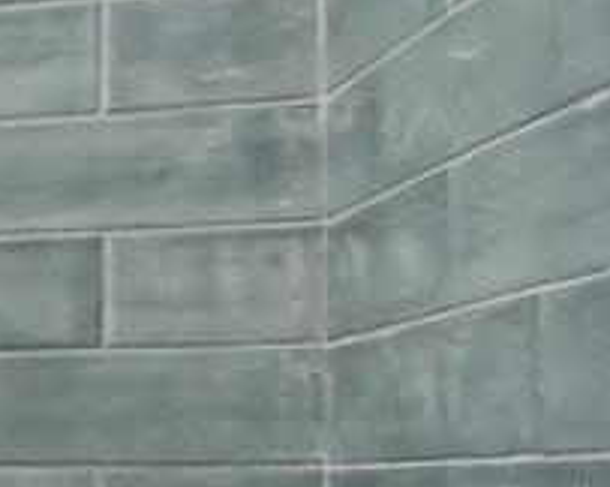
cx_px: -1644
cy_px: 508
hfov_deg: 9.0
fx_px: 2002
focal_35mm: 111
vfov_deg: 13.6
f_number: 7.1
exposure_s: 1/15
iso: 100
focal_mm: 10
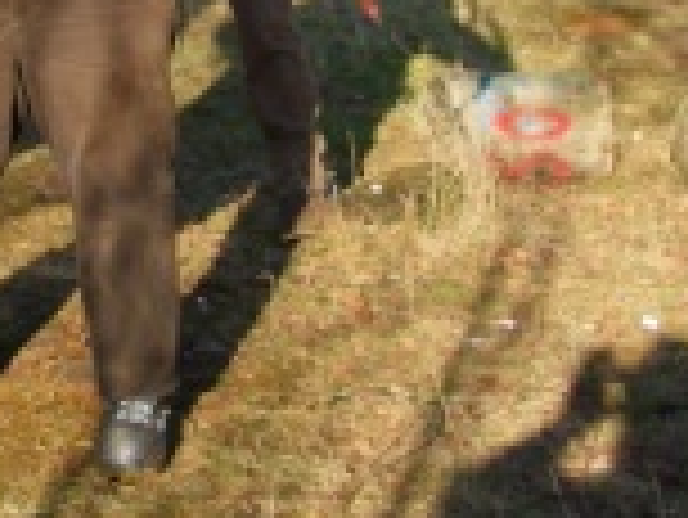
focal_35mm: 111
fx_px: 2208
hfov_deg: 17.5
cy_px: -122
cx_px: 112
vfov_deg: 13.0
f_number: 3.3
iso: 64
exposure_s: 1/250
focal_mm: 6.3
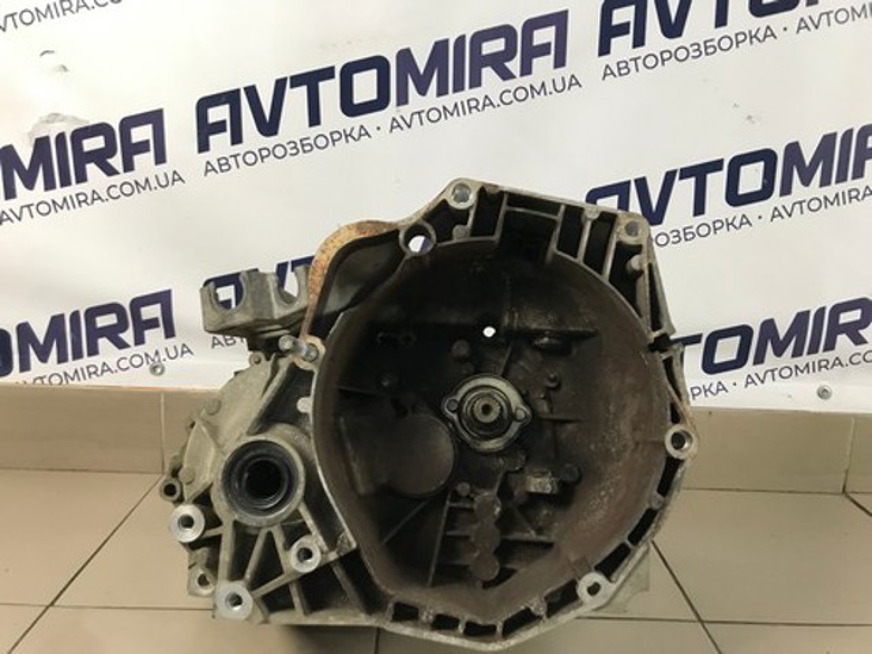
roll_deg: -2.5
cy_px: 327
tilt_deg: -11.9
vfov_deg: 49.7
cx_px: 436
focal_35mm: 28
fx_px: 705
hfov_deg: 63.4
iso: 40
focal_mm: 3.99
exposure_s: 1/25
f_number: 1.8
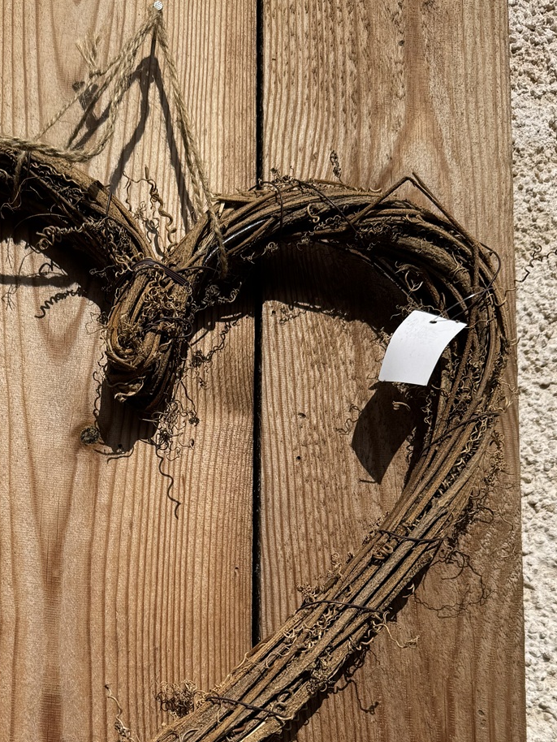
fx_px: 901
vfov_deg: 43.3
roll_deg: -3.1
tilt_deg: +9.3
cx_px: 137
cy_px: 559
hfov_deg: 33.7
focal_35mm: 42
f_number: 1.78
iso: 80
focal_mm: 6.76
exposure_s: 1/12346
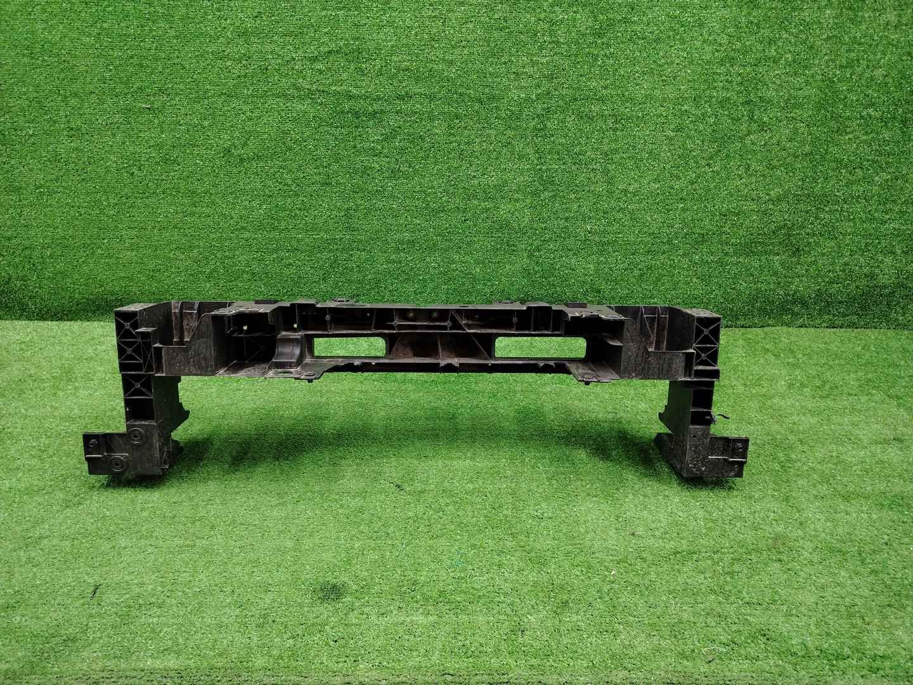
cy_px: 342
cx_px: 456
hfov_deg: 71.6
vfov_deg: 56.8
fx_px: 633
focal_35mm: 24
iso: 497
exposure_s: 1/50
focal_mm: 5.25
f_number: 1.75
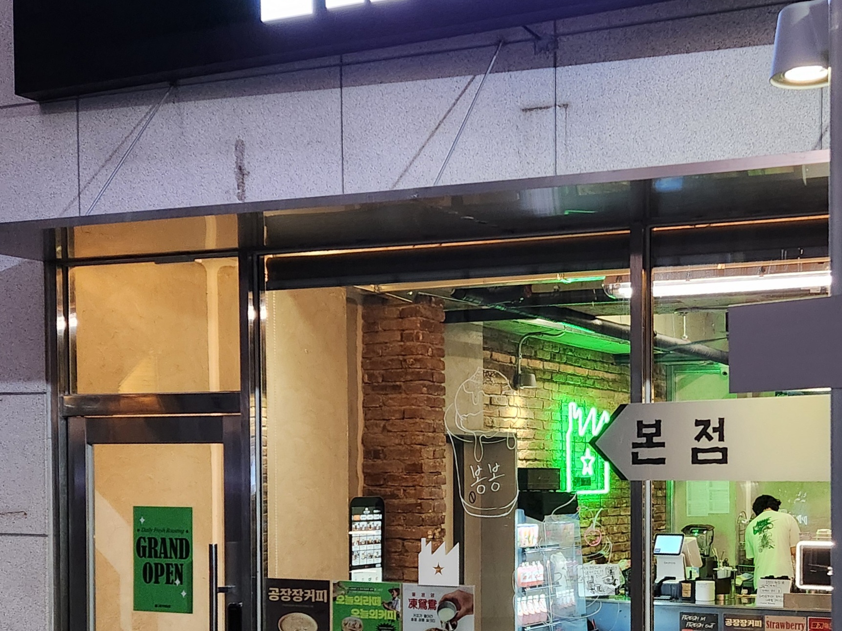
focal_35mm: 44
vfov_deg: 32.2
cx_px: 648
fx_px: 1070
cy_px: 480
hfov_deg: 41.5
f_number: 1.8
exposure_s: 1/120
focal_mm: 5.4
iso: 640
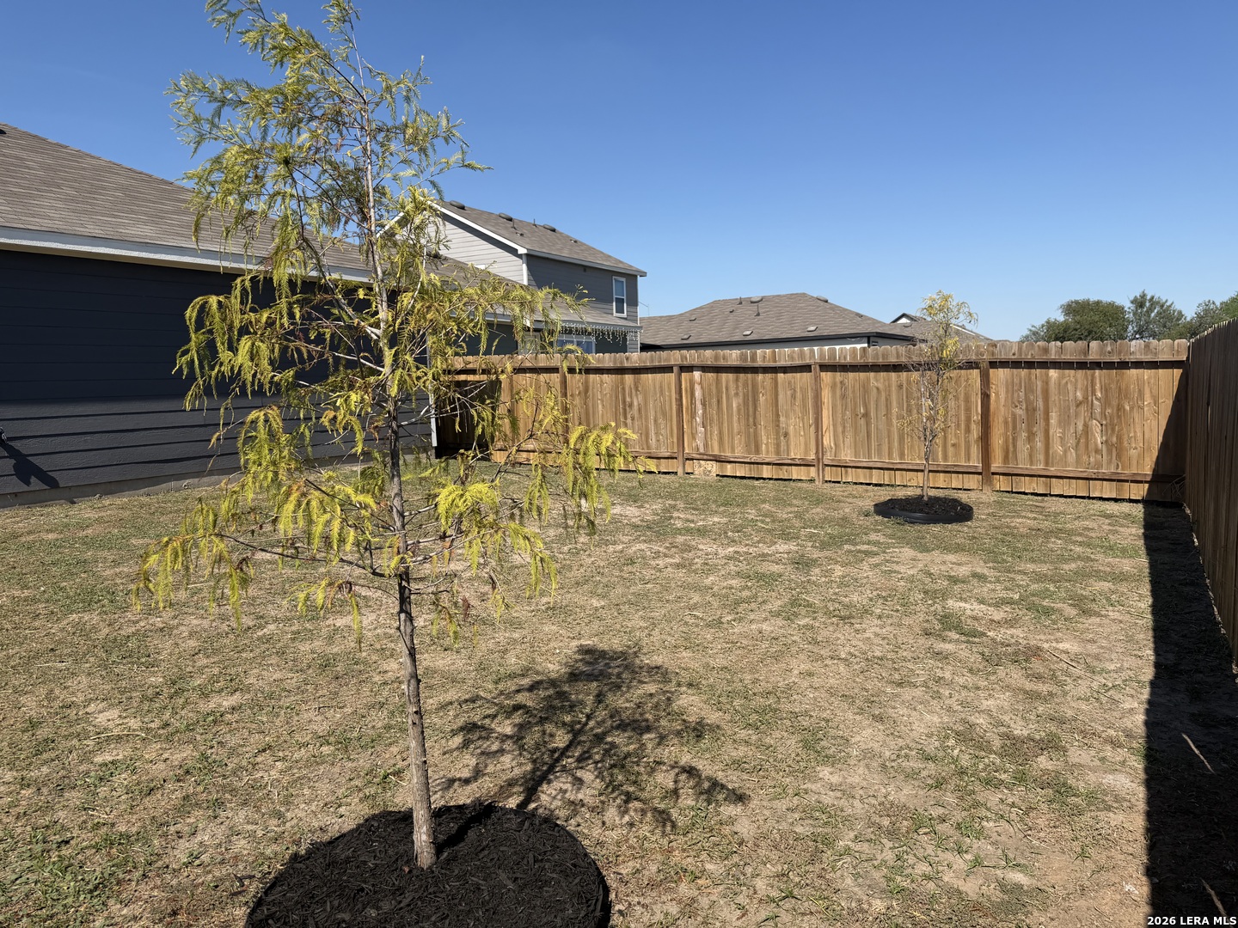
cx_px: 619
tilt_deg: -3.9
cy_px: 464
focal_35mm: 24
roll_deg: +2.2
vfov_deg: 56.8
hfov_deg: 71.6
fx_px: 858
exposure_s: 1/5319
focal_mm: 6.76
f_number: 1.78
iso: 80
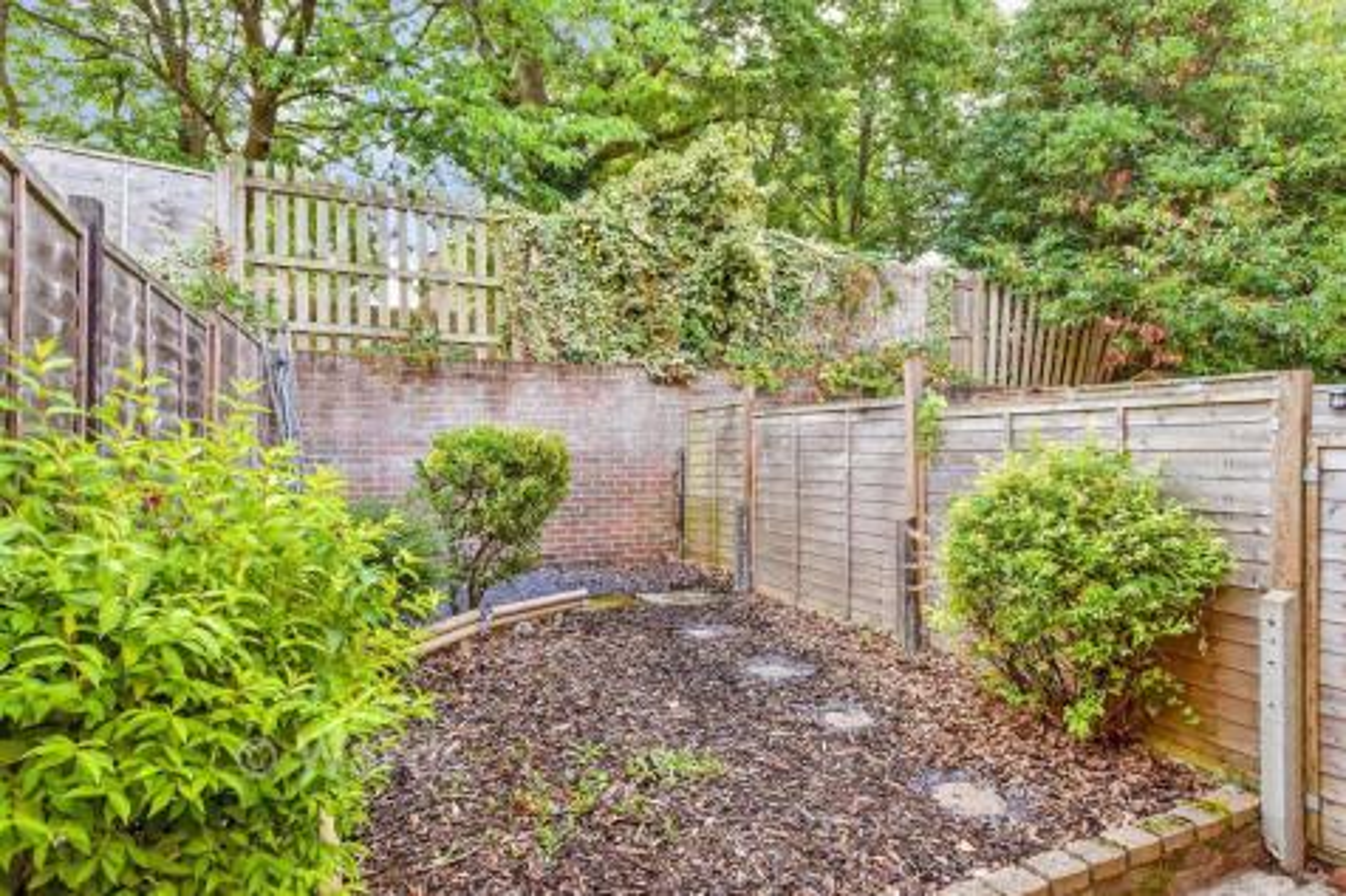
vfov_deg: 77.3
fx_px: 561
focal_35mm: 15
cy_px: 448
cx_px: 673
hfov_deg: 100.4
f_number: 8
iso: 500
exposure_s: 1/80
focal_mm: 10
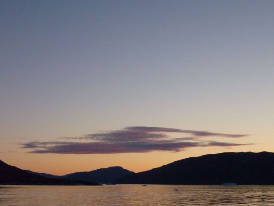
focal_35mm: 62
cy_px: 121
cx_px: 131
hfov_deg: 31.2
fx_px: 491
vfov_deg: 23.6
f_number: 3.8
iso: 320
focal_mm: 7.9
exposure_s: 1/250
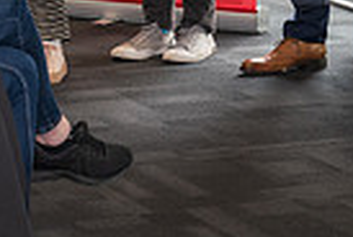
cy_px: -200
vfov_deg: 4.9
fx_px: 2722
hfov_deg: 7.4
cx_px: 257
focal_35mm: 277
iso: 800
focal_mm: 60
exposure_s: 1/80
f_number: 6.3
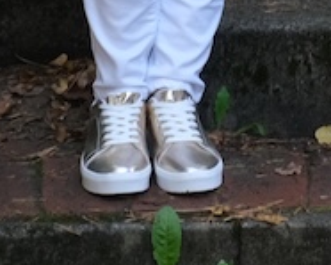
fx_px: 3558
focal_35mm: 363
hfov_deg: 5.3
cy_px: -470
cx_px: 406
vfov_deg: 4.1
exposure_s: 1/80
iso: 400
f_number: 8
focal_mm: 32.1
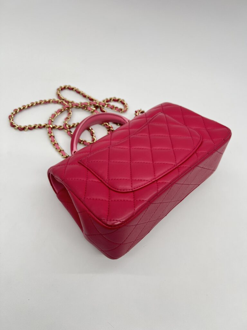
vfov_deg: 67.3
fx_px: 247
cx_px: 124
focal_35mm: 26
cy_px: 165
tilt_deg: -55.4
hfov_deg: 53.1
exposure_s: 1/112
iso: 32
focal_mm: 5.7
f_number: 1.5
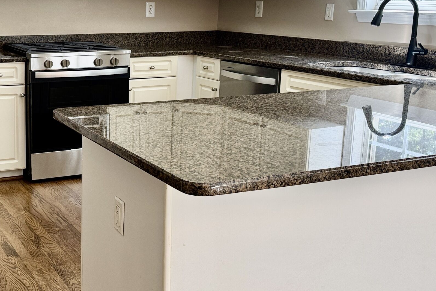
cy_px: 113
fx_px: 581
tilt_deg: -13.1
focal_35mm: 48
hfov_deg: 39.2
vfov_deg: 28.0
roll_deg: -0.5
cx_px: 75
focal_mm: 6.76
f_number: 1.78
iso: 125
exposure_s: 1/120
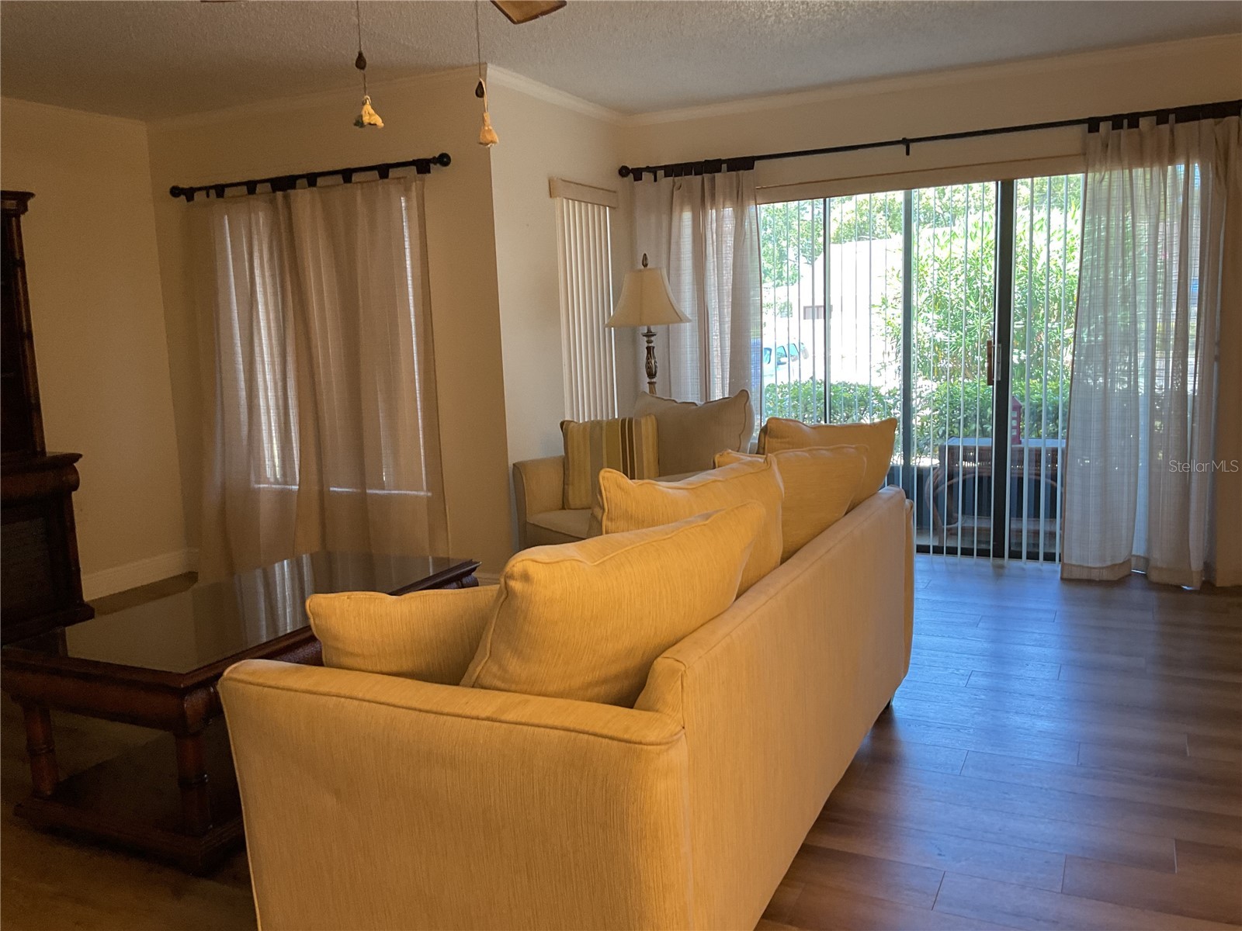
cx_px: 621
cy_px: 466
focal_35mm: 29
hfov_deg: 61.7
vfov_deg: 48.2
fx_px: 1041
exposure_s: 1/60
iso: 80
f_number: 1.8
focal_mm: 3
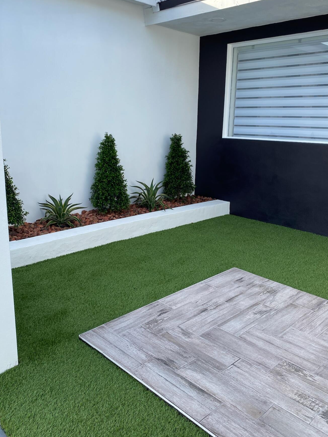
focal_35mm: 30
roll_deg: -2.0
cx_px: 173
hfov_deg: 46.8
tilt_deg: -13.4
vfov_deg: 59.9
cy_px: 210
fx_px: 379
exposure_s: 1/782
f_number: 1.8
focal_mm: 4.25
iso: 32
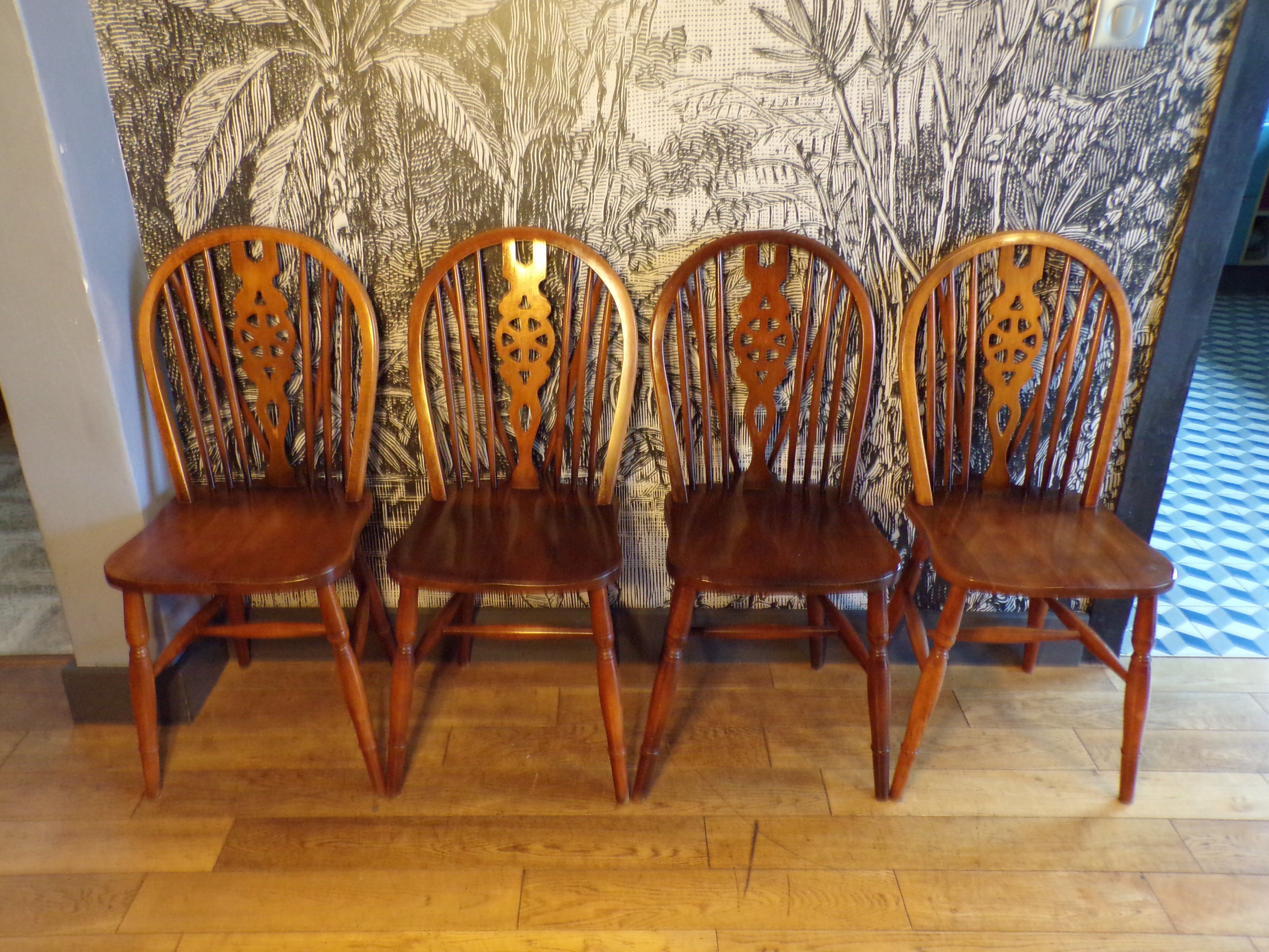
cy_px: 476
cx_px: 634
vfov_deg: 49.7
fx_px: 1026
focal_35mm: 28
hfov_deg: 63.4
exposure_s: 1/10
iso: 400
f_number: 3.1
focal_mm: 5
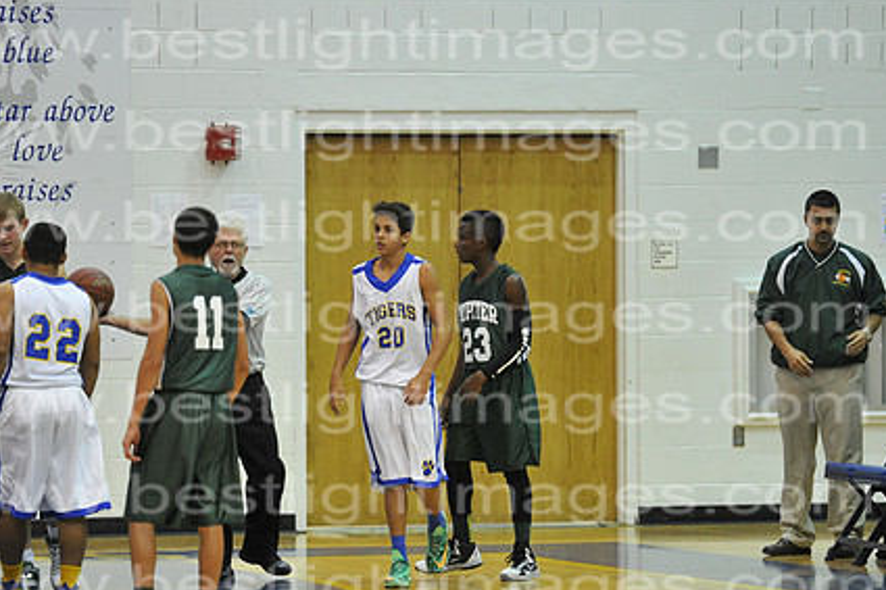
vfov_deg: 5.0
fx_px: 6716
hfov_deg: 7.5
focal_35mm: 273
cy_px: 363
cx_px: 402
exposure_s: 1/400
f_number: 3.2
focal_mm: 200
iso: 5000
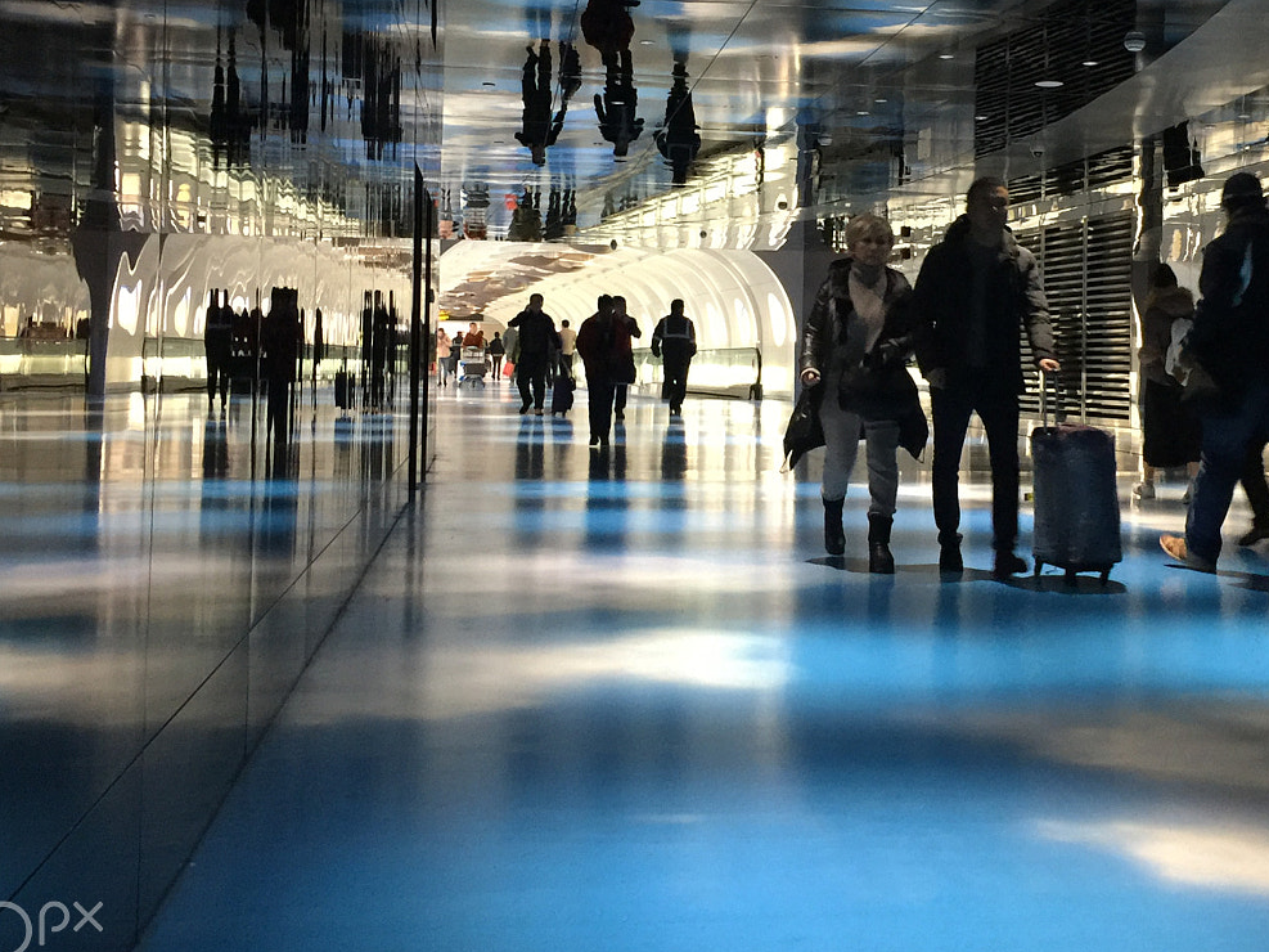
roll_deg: -2.3
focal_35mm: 47
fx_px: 1723
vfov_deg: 30.7
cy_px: 328
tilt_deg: +1.4
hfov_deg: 40.1
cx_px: 813
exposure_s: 1/10
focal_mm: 4.15
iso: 100
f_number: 2.2
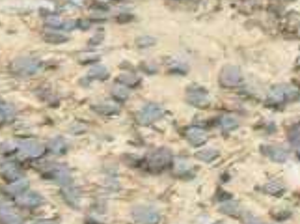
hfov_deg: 5.2
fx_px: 3165
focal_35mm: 366
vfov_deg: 3.9
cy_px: -409
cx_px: -492
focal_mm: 8.7
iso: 100
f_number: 3.9
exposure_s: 1/125
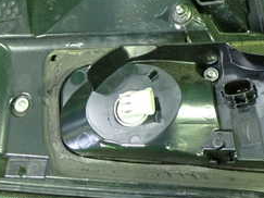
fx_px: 602
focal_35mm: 79
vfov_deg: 18.3
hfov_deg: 24.5
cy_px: 14
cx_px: 189
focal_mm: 5.79
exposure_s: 1/15
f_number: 2.4
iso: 800
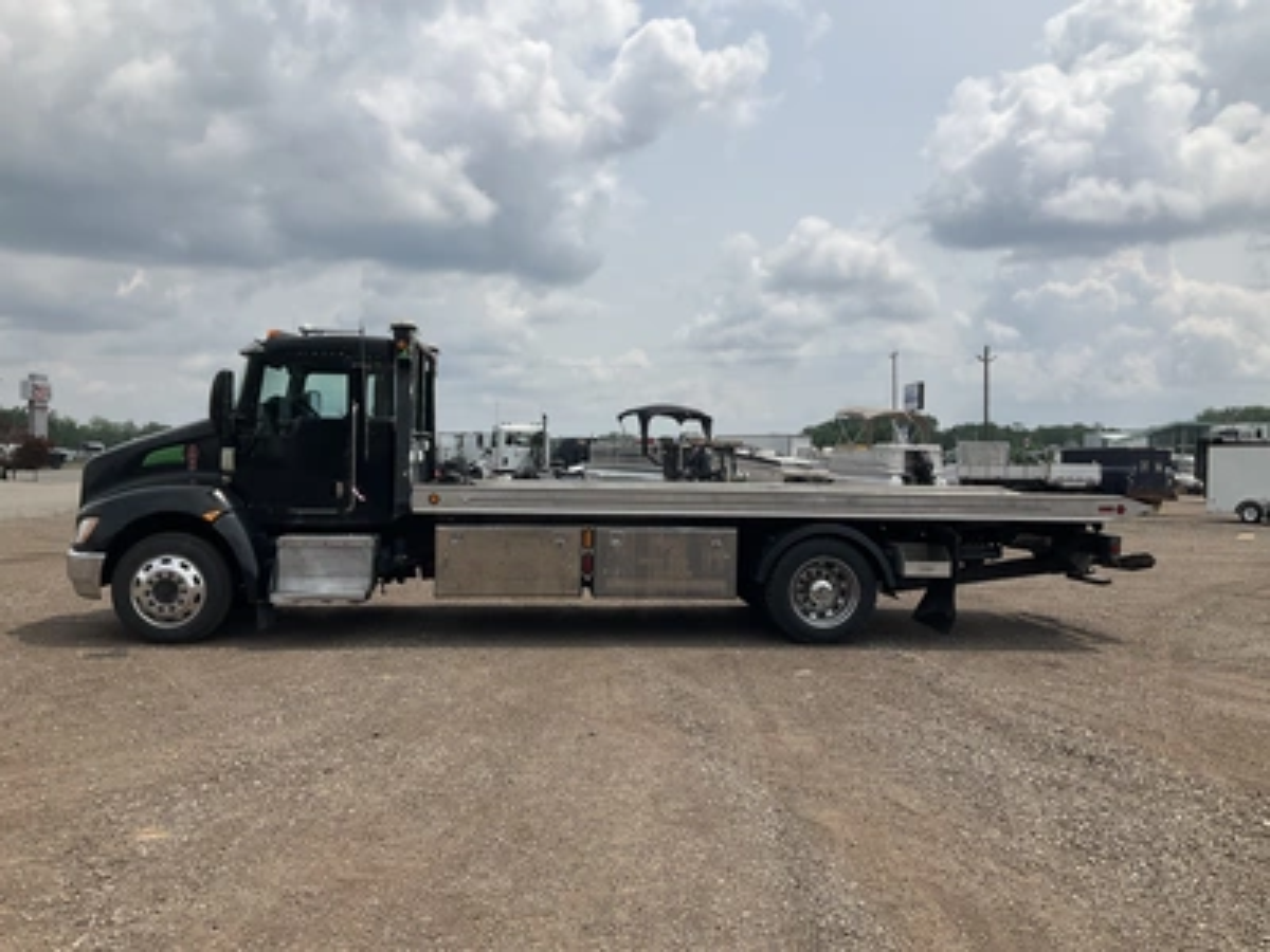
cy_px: 476
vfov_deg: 48.2
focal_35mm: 29
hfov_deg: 61.7
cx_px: 635
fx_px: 1064
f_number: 1.8
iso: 25
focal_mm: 3
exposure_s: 1/3534
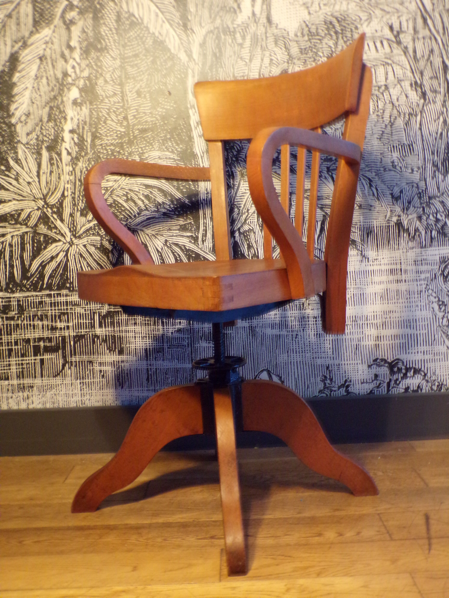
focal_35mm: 37
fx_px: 640
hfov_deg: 38.7
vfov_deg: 50.1
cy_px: 299
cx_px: 224
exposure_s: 1/8
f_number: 3.3
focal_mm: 6.6
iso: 400
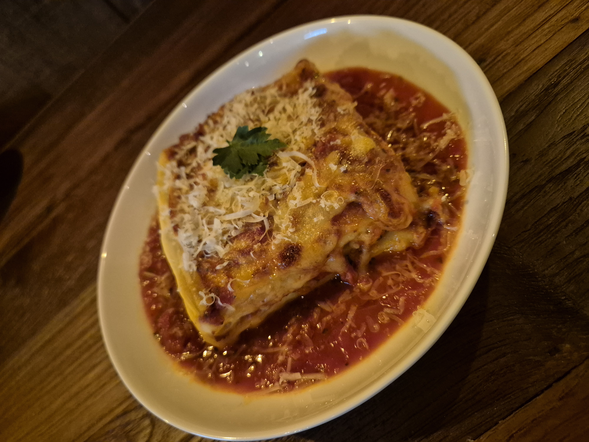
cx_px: 294
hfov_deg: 73.9
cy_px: 221
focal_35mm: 23
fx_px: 391
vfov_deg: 58.9
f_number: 1.8
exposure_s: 1/60
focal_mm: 5.4
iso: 2000
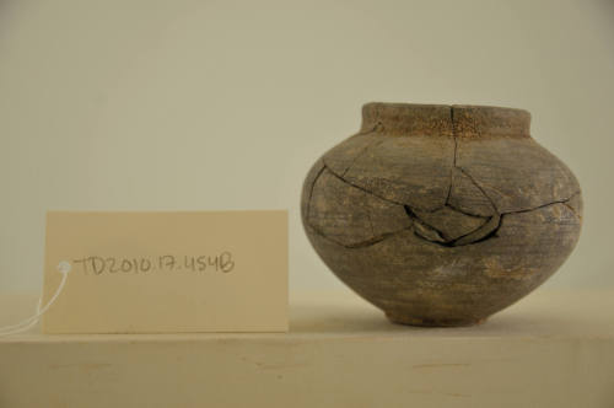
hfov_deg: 24.6
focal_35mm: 82
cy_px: 204
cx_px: 307
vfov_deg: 16.5
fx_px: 1405
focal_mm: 55
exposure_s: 1/50
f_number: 5.3
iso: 200
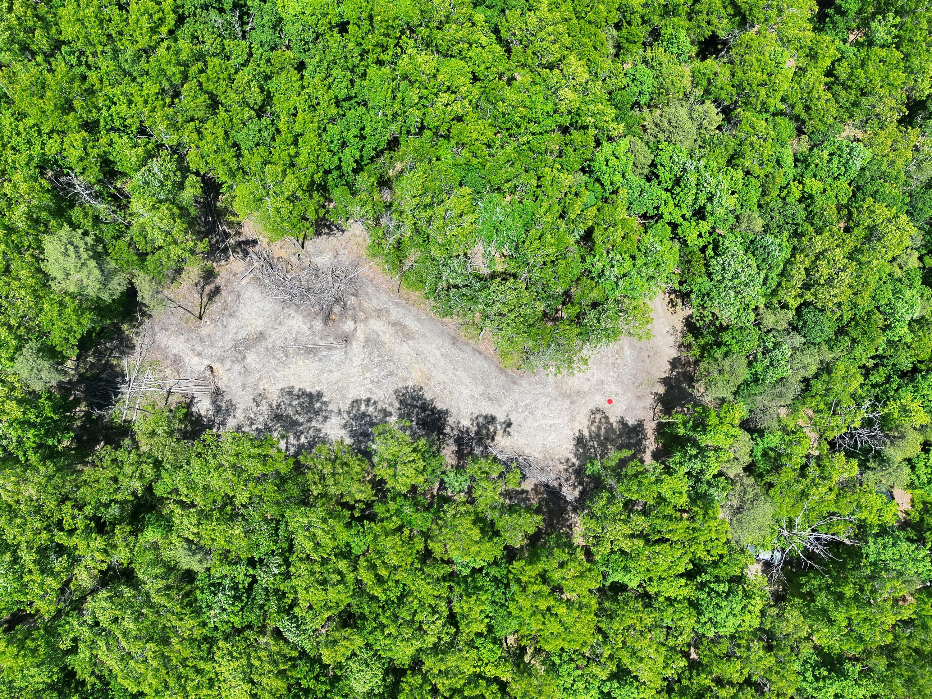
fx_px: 646
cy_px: 350
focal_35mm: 24
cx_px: 466
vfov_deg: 56.8
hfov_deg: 71.6
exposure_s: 1/3200
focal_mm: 6.72
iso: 170
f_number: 1.7
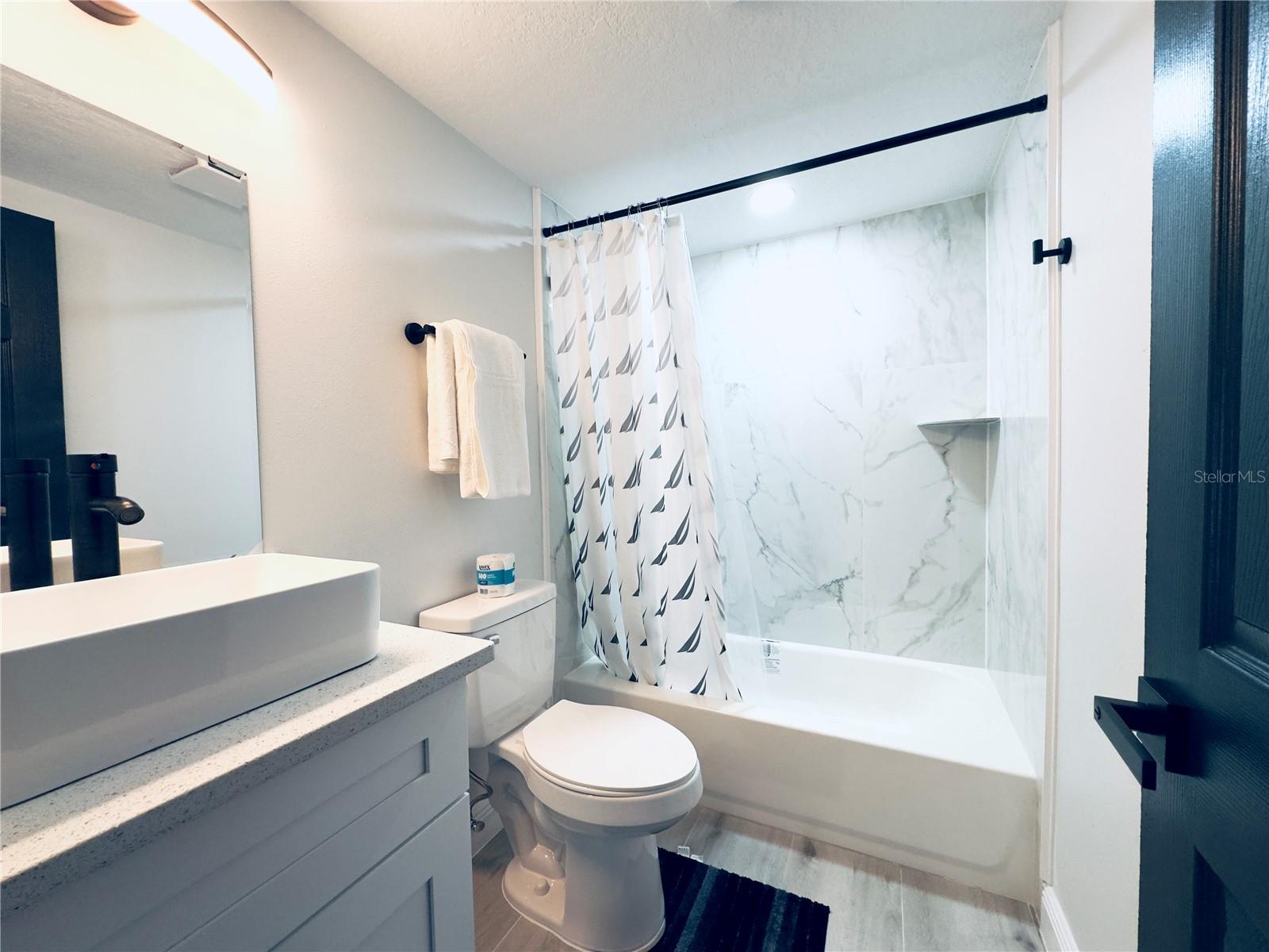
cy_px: 476
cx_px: 634
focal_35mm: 14
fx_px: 513
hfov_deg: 102.1
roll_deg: +1.6
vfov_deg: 85.7
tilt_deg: -1.7
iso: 160
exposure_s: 1/120
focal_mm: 2.22
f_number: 2.2
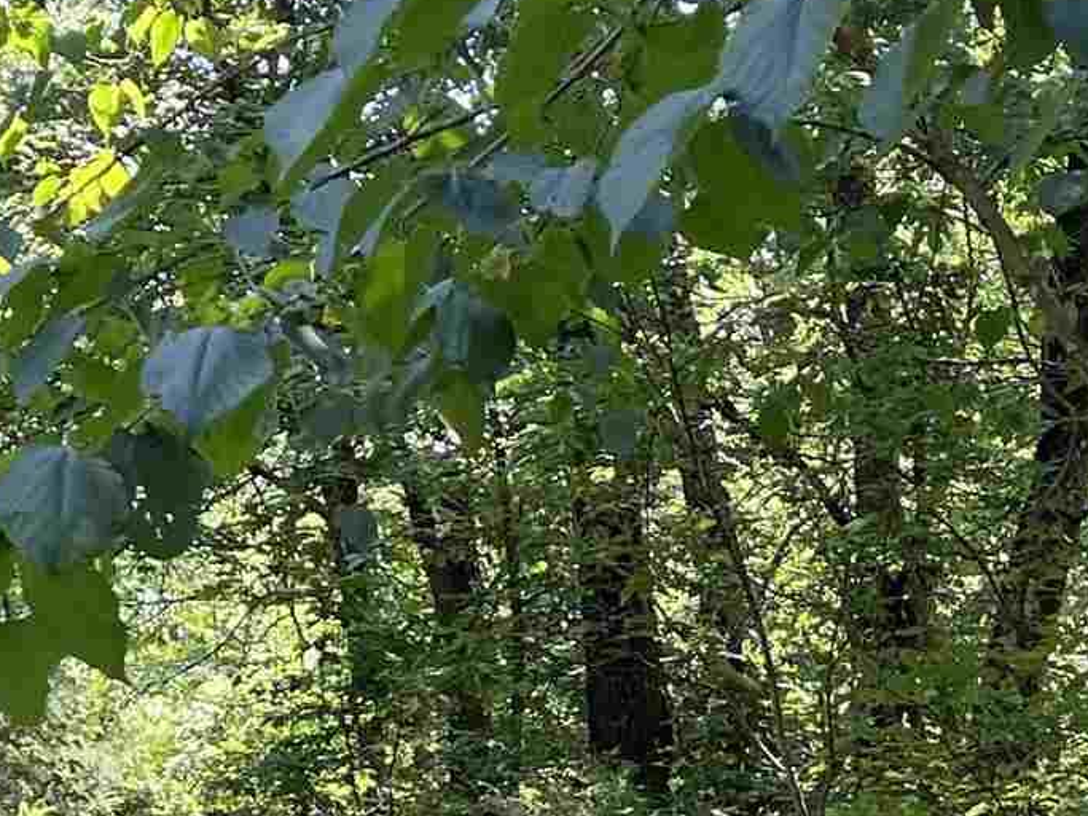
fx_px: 3677
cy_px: 894
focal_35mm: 117
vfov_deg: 12.4
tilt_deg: +0.4
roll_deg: +2.7
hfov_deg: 16.8
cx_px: 494
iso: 50
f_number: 1.5
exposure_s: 1/239
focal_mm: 5.7
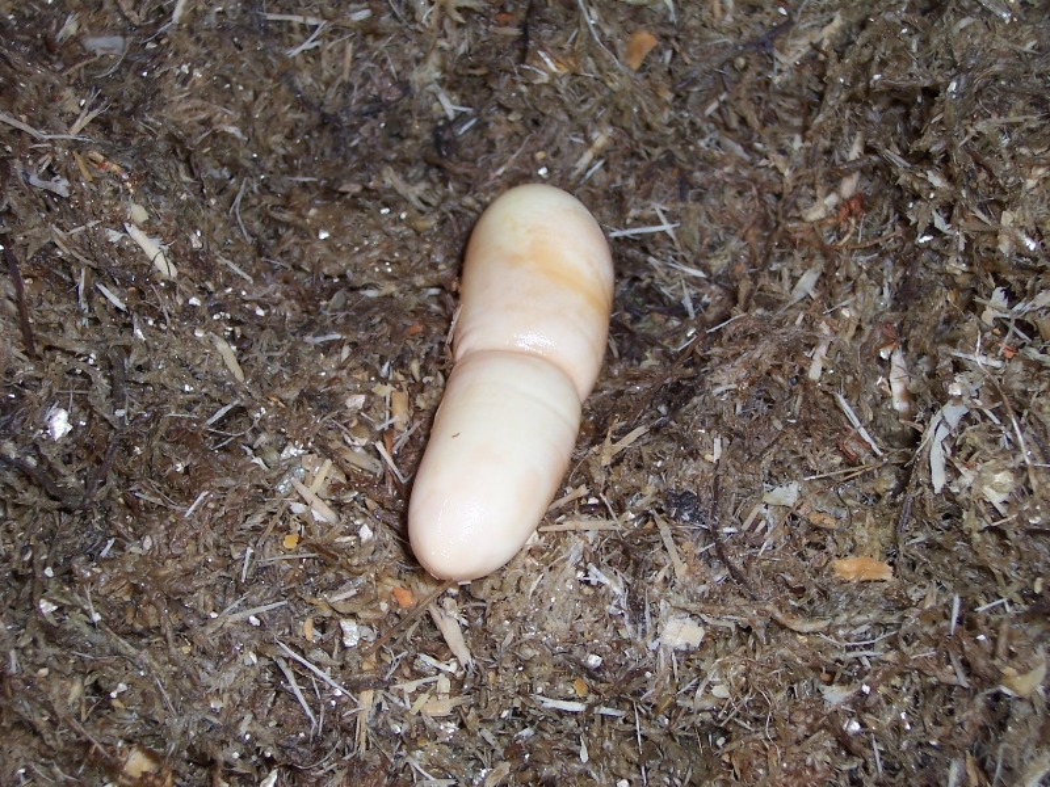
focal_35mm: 73
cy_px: 394
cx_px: 525
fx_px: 2214
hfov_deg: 26.7
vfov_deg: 20.2
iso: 80
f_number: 4.3
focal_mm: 12.1
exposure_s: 1/90
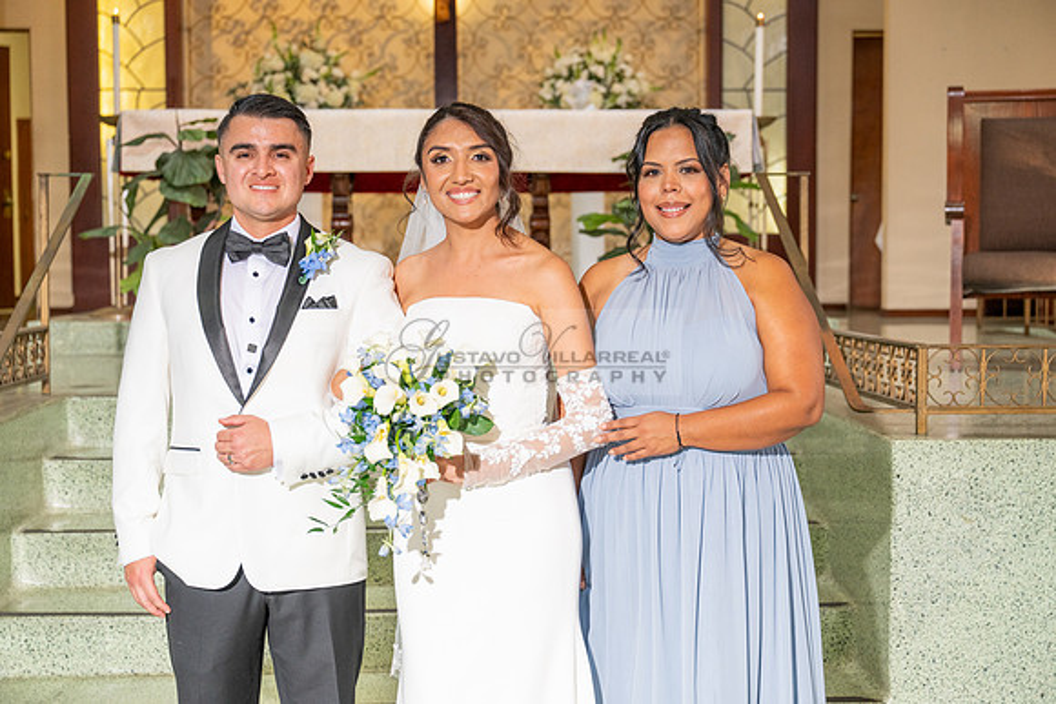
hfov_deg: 35.6
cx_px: 528
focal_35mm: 56
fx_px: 1643
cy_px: 352
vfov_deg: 24.2
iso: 800
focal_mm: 56
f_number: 4
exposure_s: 1/200
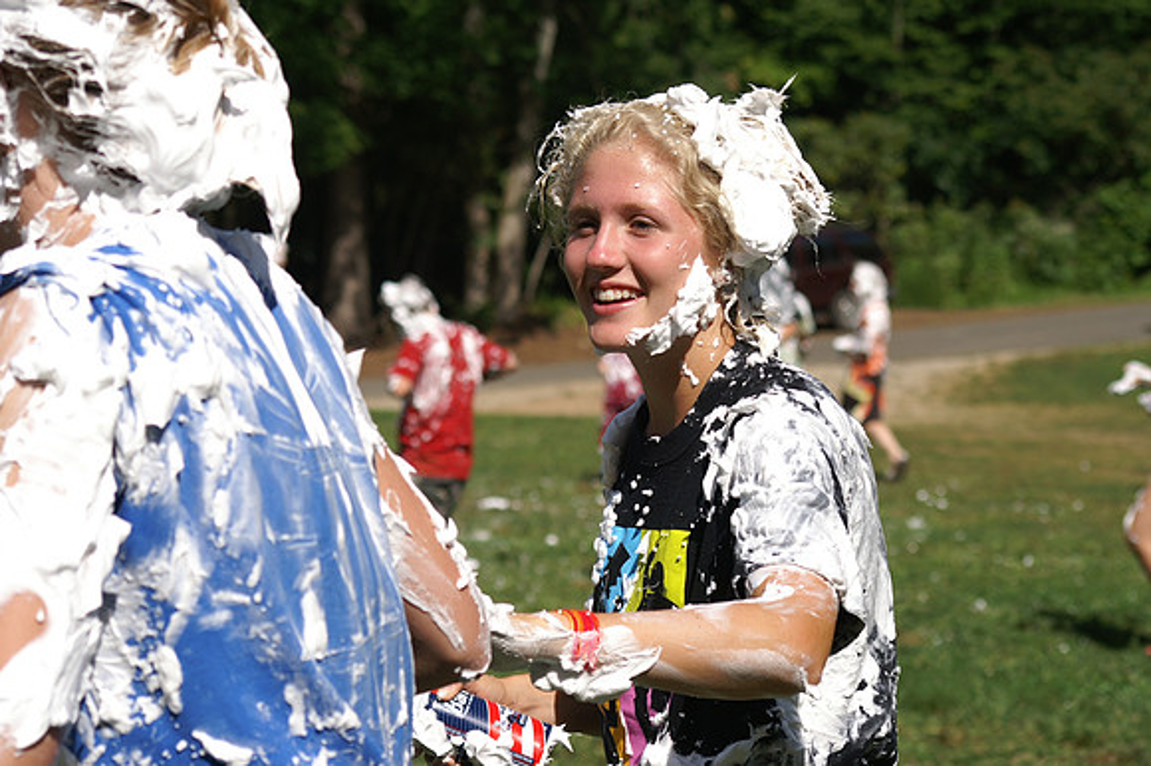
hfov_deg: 19.5
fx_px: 3355
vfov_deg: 13.0
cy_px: 383
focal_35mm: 105
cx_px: 576
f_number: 8
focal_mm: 70
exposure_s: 1/640
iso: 100
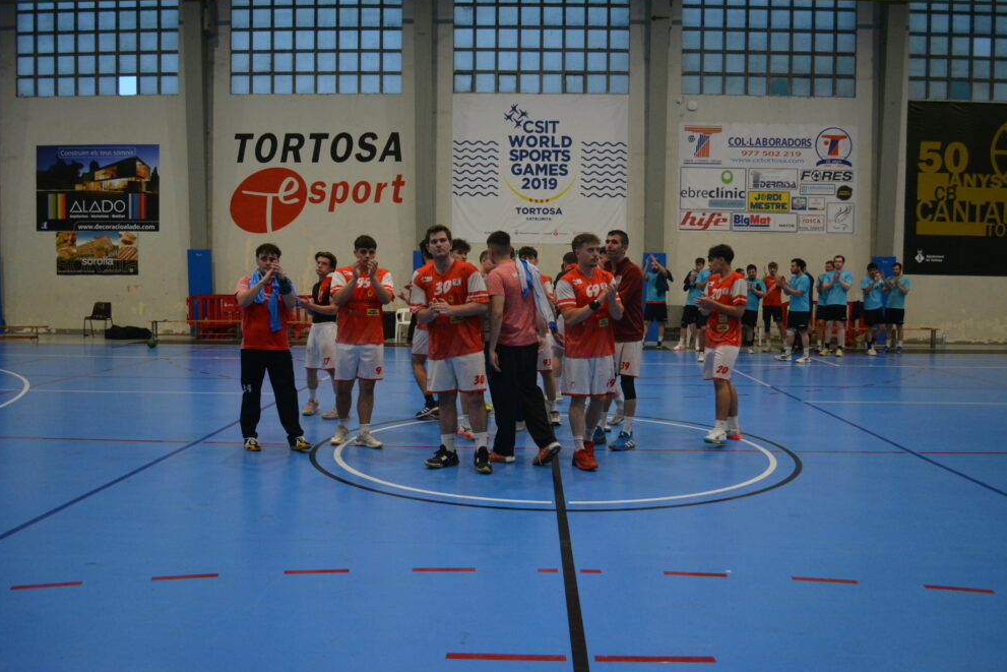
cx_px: 510
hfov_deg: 60.3
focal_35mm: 31
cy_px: 342
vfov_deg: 42.3
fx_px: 867
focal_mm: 20
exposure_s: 1/400
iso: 2000
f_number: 3.8
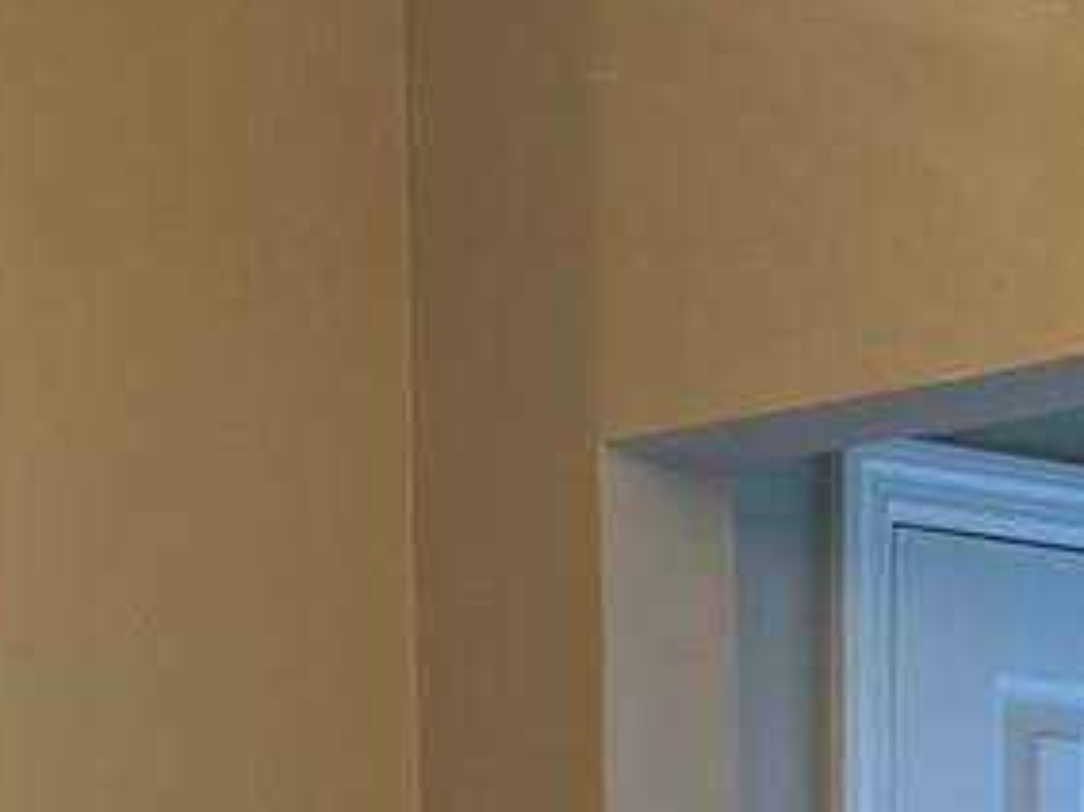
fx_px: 4601
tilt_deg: -11.1
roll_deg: -0.5
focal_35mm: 147
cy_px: 2015
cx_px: 1230
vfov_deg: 9.0
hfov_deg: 13.1
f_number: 1.5
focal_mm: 5.7
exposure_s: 1/120
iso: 125
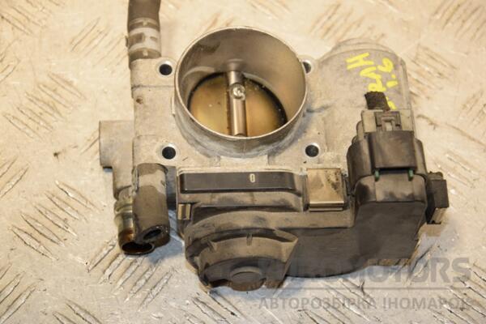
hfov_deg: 19.5
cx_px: 243
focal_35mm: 105
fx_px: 1417
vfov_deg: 13.0
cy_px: 162
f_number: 6.3
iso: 800
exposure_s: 1/200
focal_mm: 70
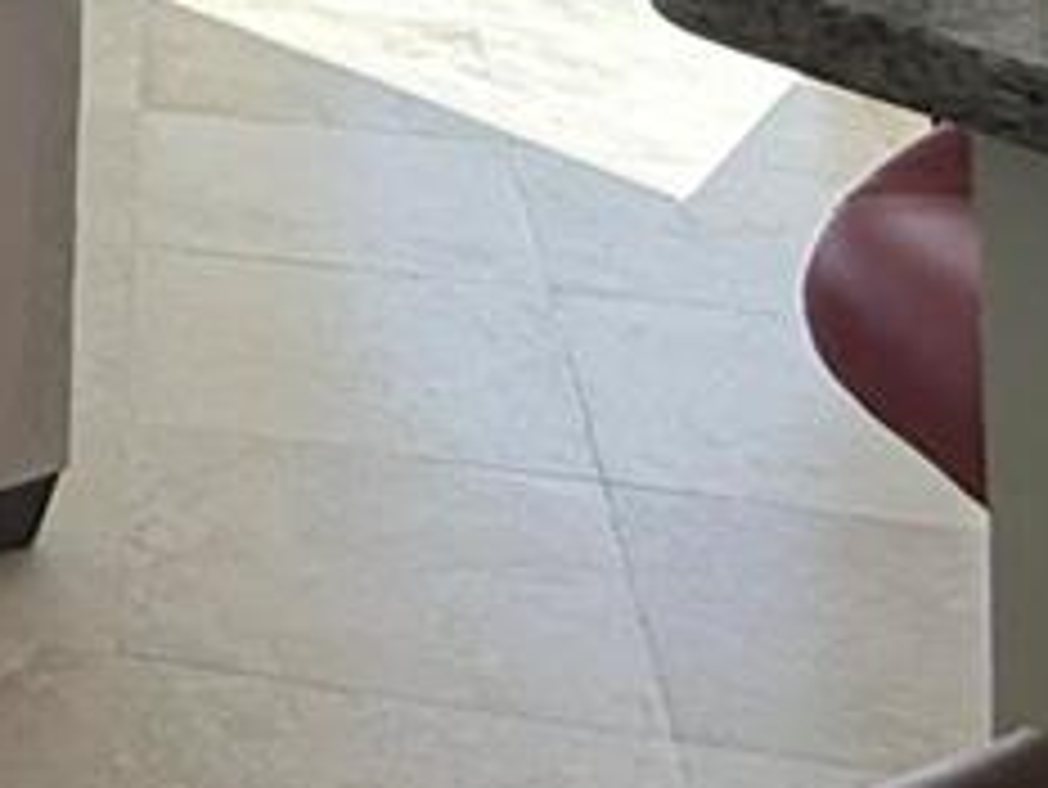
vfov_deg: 13.0
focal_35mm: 96
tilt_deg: -0.6
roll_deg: +0.8
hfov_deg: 16.9
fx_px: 2908
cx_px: -841
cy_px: -874
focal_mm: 2.22
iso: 64
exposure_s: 1/970
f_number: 2.2
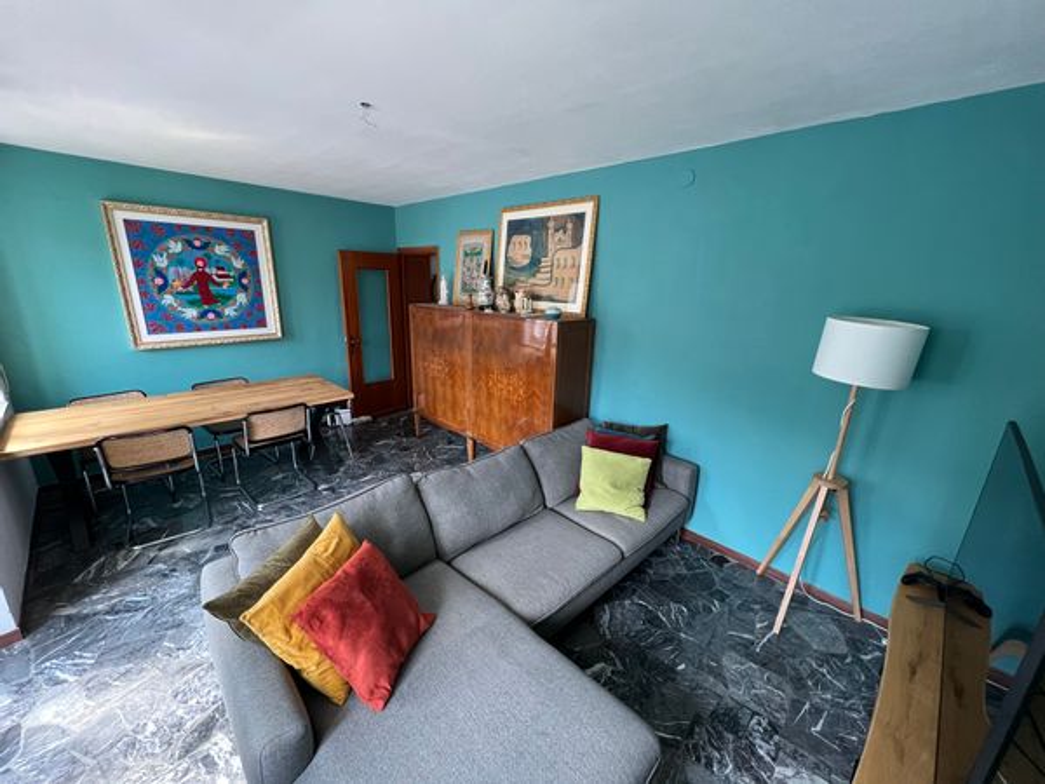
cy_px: 392
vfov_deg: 89.9
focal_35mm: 13
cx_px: 522
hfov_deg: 106.2
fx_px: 392
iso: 250
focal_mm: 1.57
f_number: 1.8
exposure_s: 1/69
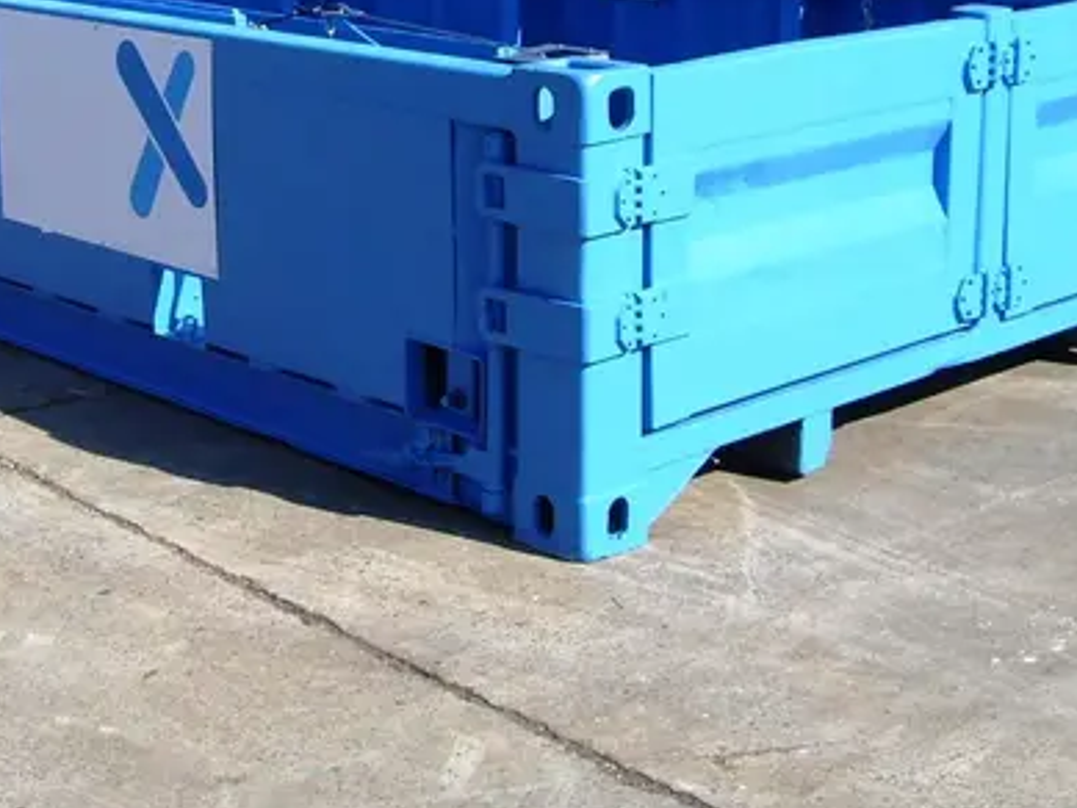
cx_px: 238
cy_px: 163
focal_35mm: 71
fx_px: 2210
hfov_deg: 26.9
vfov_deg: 20.5
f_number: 4.8
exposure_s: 1/500
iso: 80
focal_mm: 6
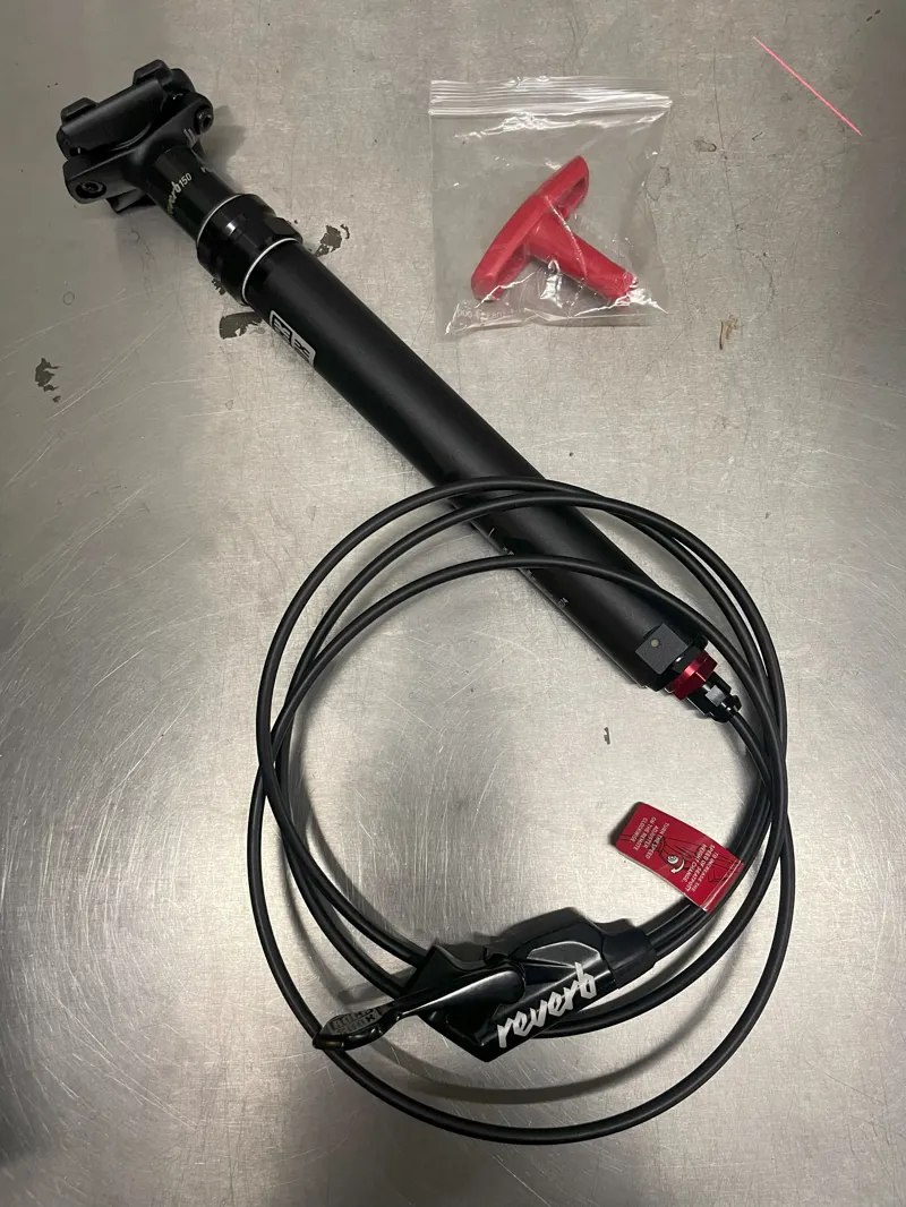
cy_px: 604
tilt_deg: -79.6
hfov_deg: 53.1
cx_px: 453
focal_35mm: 26
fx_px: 907
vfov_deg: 67.3
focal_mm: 4.2
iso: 320
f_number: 1.6
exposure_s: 1/60
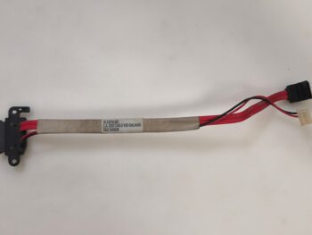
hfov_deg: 52.6
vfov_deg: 40.7
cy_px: 118
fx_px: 316
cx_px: 156
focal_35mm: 35
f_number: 1.6
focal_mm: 6.57
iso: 320
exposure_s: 1/50
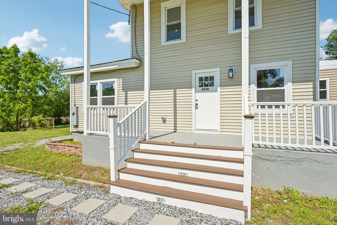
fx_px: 173
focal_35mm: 18
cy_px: 112
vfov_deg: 65.9
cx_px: 168
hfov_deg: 88.4
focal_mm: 18.5
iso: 100
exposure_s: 1/320
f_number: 8
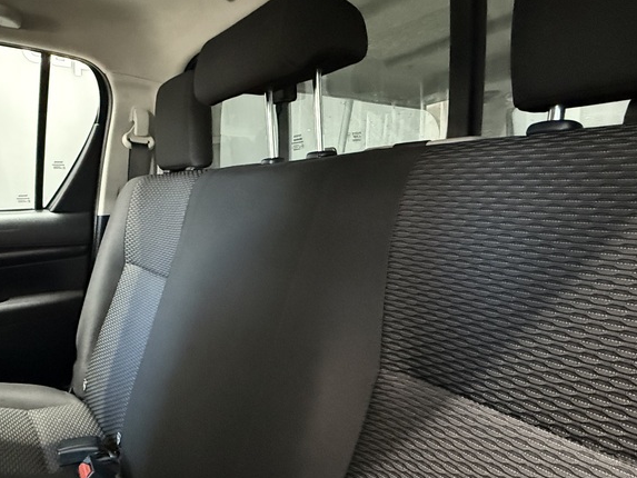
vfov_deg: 54.8
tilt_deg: -6.8
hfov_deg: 67.6
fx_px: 460
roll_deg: -1.0
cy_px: 260
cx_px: 217
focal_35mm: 25
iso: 1600
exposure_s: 1/35
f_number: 2.2
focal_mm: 2.22
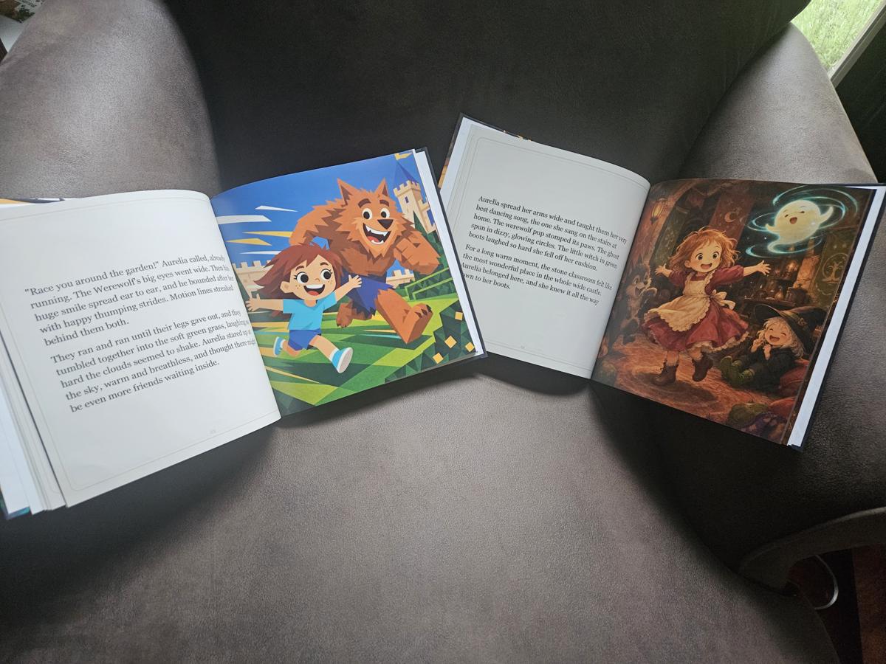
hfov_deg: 73.9
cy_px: 332
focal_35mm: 23
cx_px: 443
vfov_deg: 58.9
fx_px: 589
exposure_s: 1/60
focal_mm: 5.4
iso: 640
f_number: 1.8
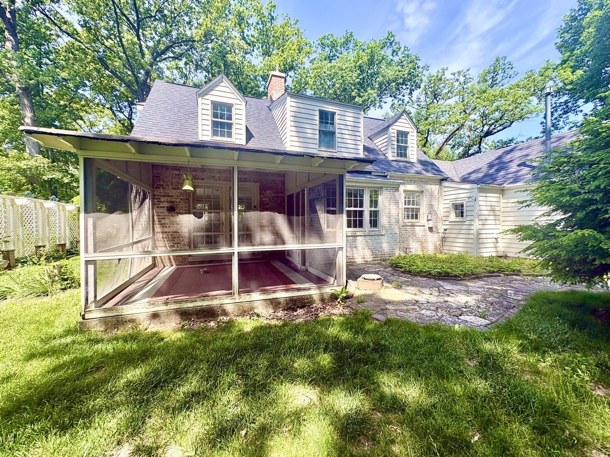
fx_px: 247
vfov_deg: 85.7
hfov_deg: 102.1
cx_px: 305
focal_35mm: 14
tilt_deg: -0.5
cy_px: 228
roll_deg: +0.8
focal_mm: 2.22
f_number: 2.2
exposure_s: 1/492
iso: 64
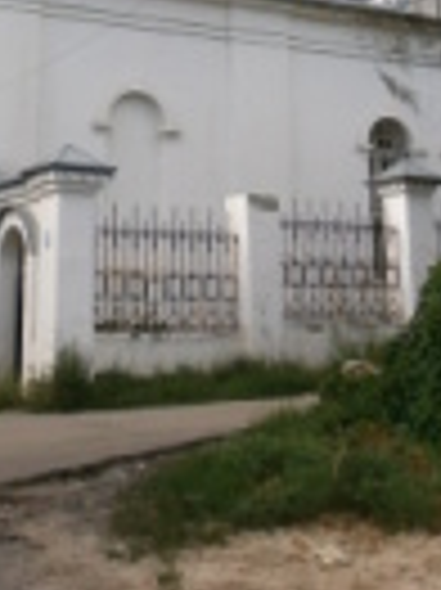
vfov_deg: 24.5
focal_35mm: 72
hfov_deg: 20.4
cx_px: 171
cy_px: -117
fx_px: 1225
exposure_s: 1/800
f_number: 2.9
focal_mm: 4.8
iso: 100
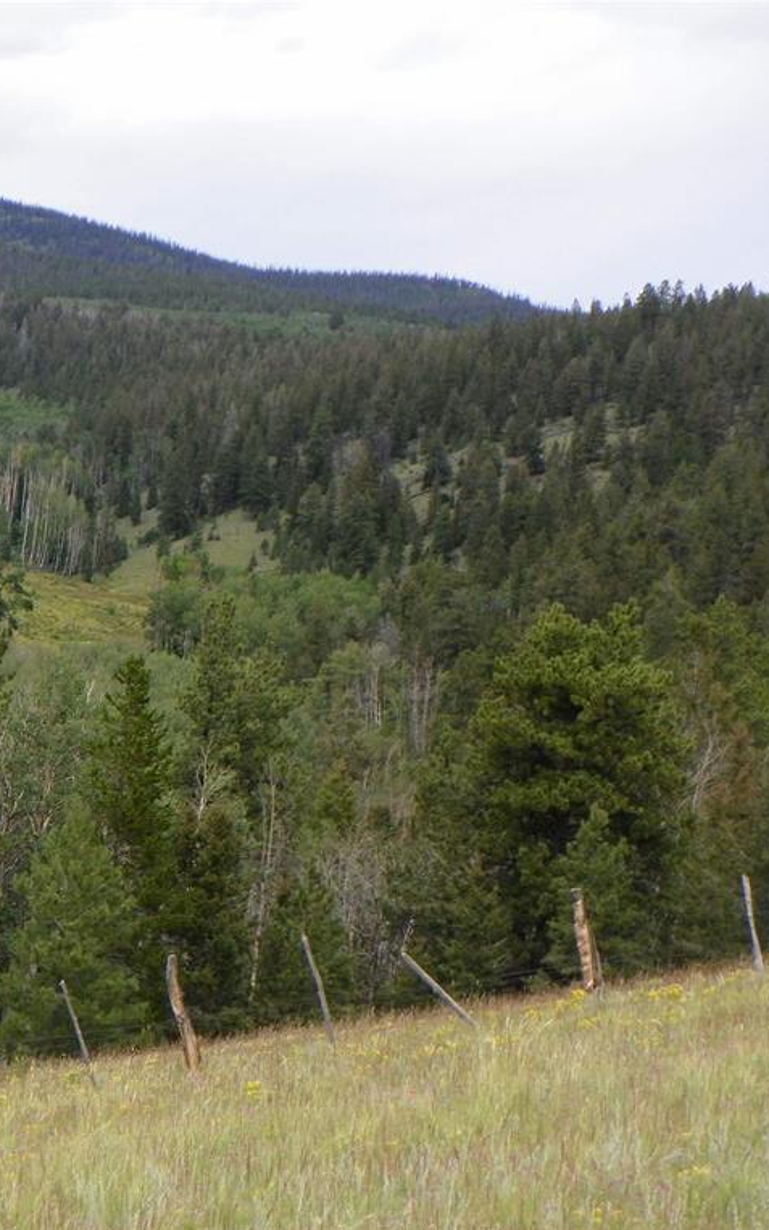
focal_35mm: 111
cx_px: 81
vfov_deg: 18.8
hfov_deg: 11.7
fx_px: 3721
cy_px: 617
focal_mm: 13.8
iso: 64
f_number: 4
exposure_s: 1/320
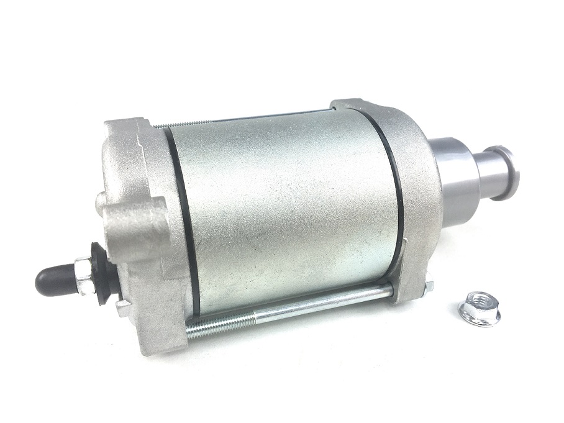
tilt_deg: -28.8
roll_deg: +0.2
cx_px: 282
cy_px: 212
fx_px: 472
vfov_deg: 48.2
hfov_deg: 61.7
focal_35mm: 29
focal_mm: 4.15
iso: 25
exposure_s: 1/388
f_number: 2.2
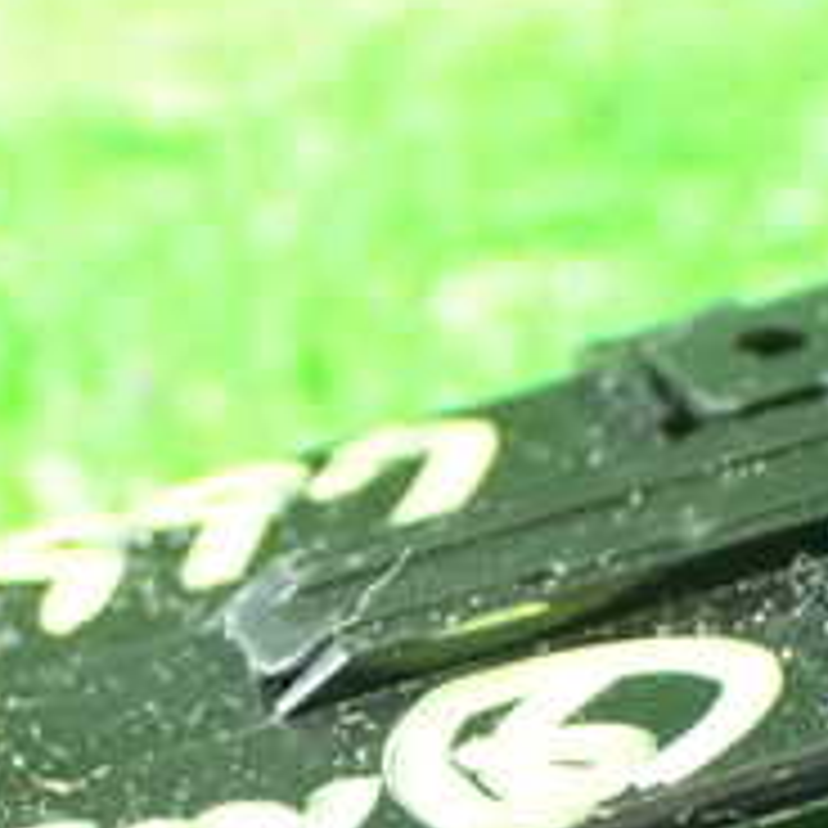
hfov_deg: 11.2
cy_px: 950
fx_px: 4222
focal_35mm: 156
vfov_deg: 11.0
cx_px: 351
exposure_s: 1/13
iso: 1600
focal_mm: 9.65
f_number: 3.3
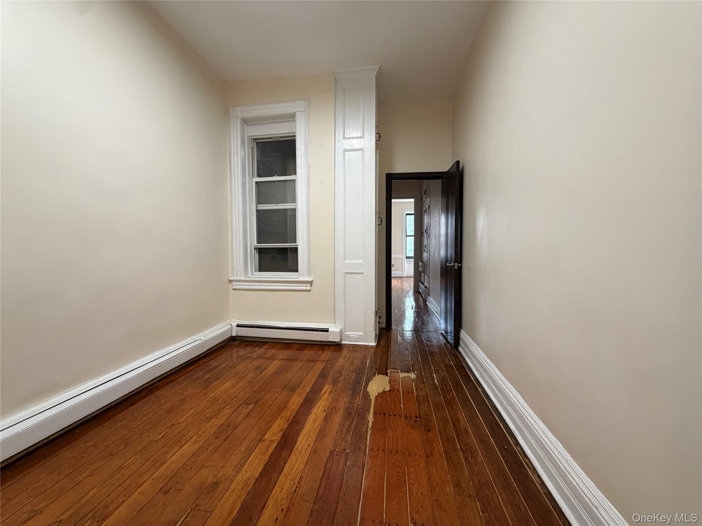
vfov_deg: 85.7
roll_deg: +0.8
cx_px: 351
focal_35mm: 14
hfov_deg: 102.1
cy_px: 263
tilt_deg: -3.3
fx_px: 284
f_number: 2.2
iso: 400
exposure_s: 1/60
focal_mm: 2.22
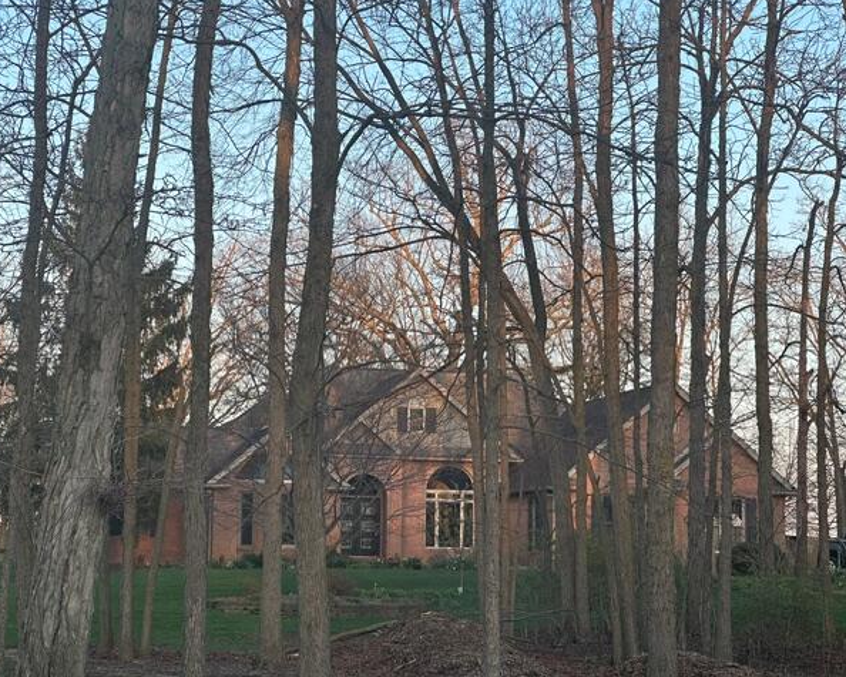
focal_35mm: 81
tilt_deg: +6.9
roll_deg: -1.2
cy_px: 336
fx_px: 2028
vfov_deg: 18.9
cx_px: 414
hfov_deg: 23.6
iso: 32
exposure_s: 1/121
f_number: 2.8
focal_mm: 9
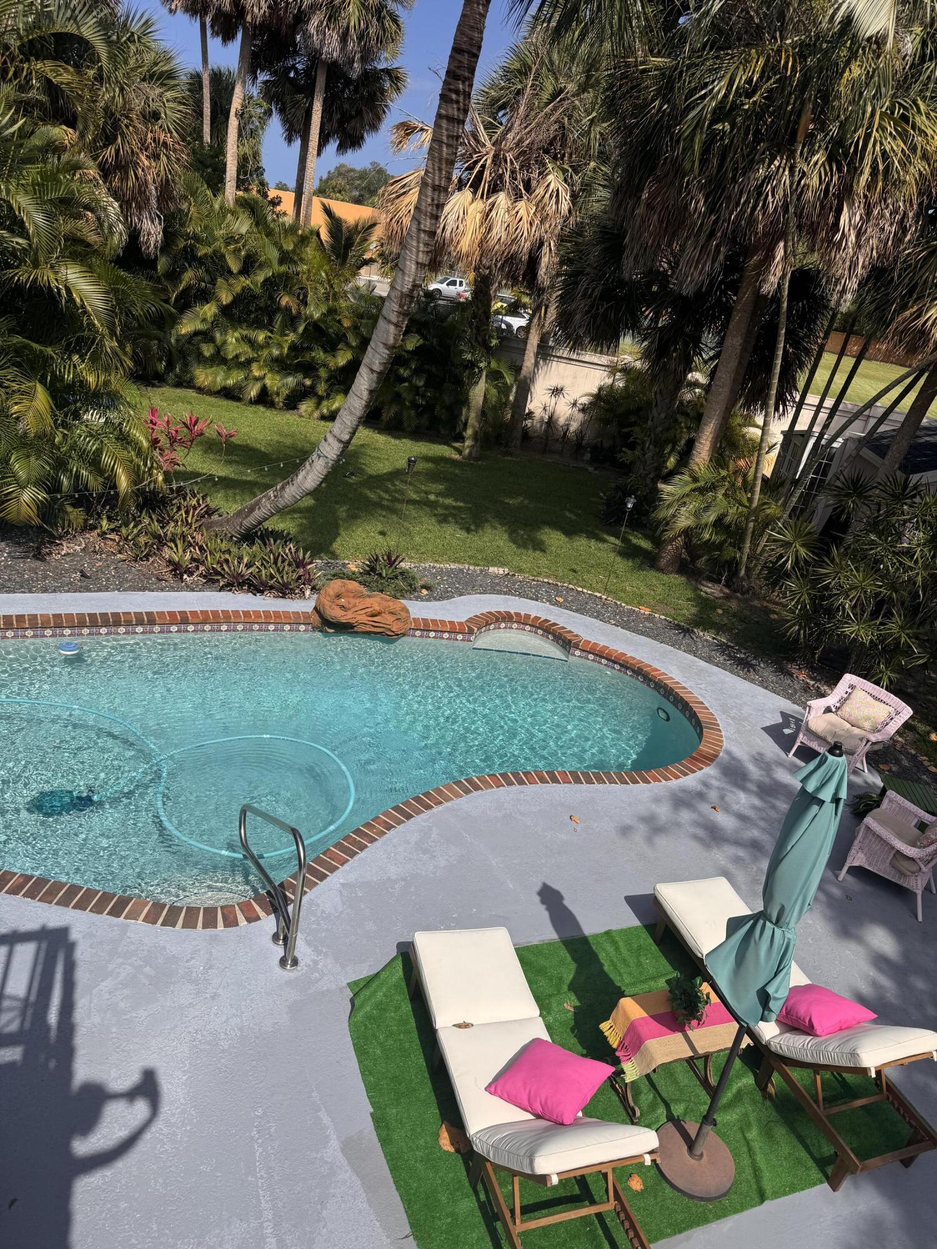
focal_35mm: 24
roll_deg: -9.9
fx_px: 866
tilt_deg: -21.0
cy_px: 624
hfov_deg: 56.8
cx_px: 468
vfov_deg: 71.6
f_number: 1.78
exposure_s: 1/7092
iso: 80
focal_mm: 6.76
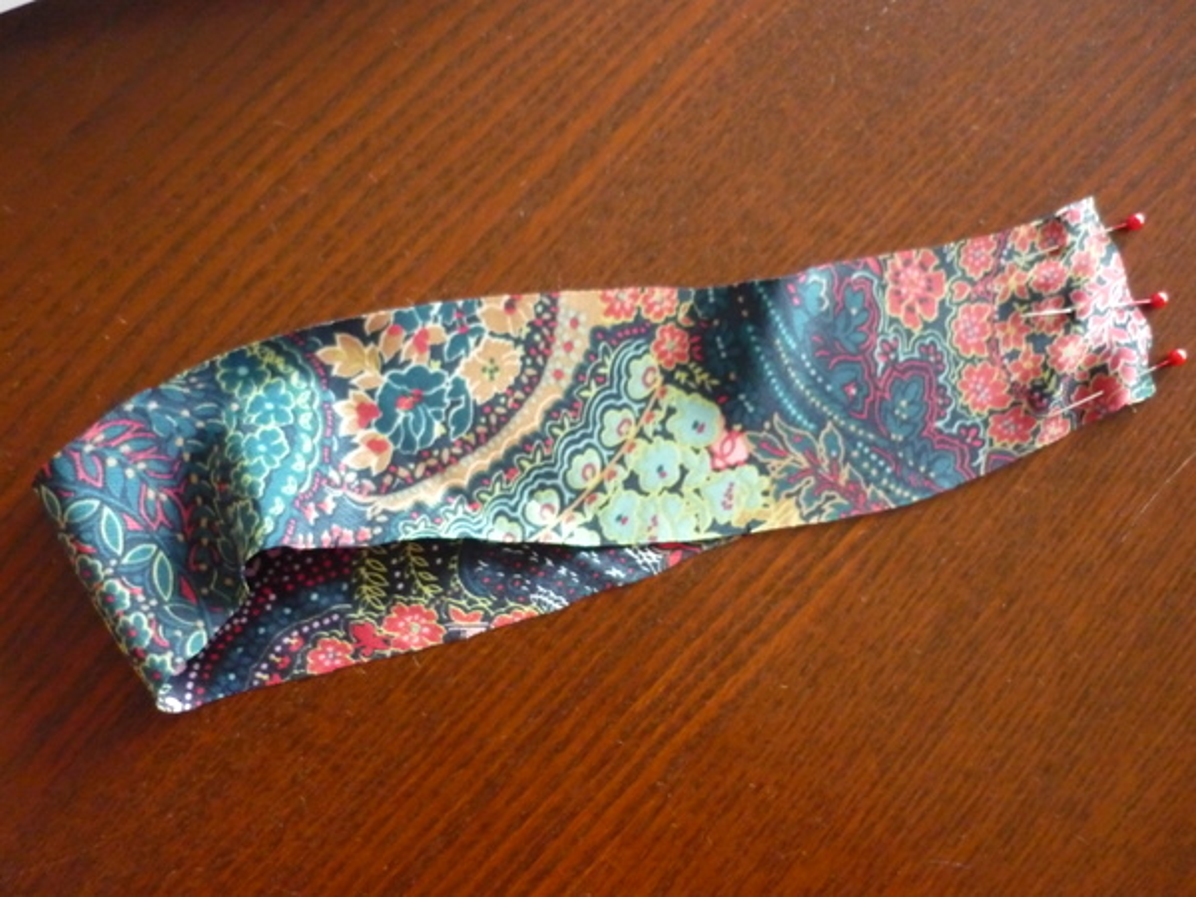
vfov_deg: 42.9
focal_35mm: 33
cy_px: 448
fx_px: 1140
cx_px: 598
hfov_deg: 55.4
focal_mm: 5.5
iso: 800
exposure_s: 1/30
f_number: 2.8
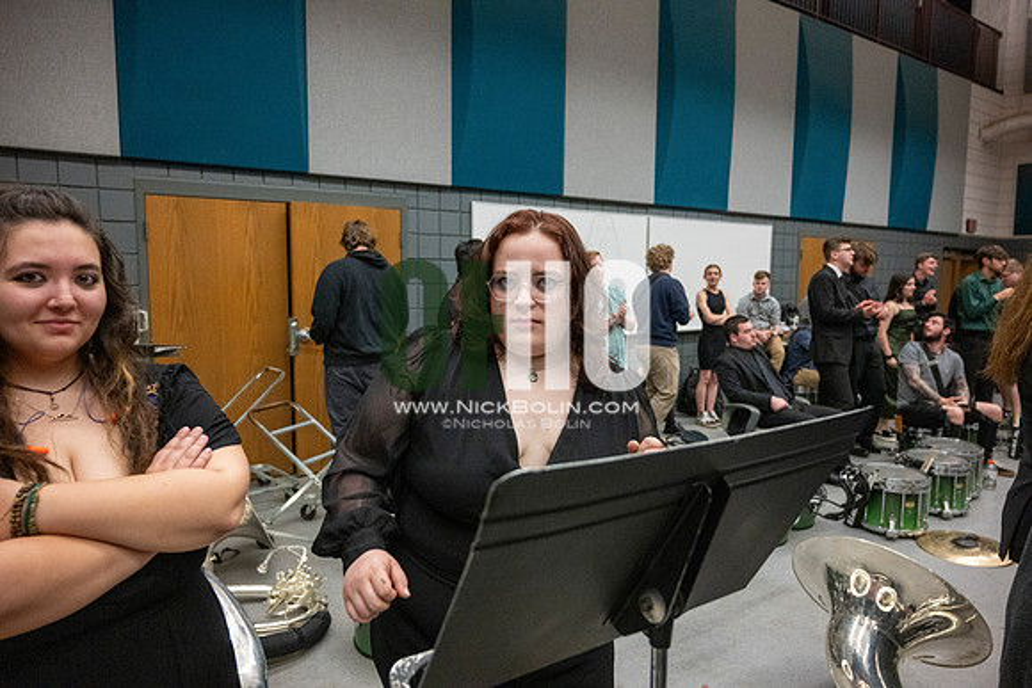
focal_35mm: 24
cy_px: 344
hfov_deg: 73.7
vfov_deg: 53.2
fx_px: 688
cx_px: 516
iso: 10000
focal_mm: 24
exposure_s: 1/500
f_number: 4
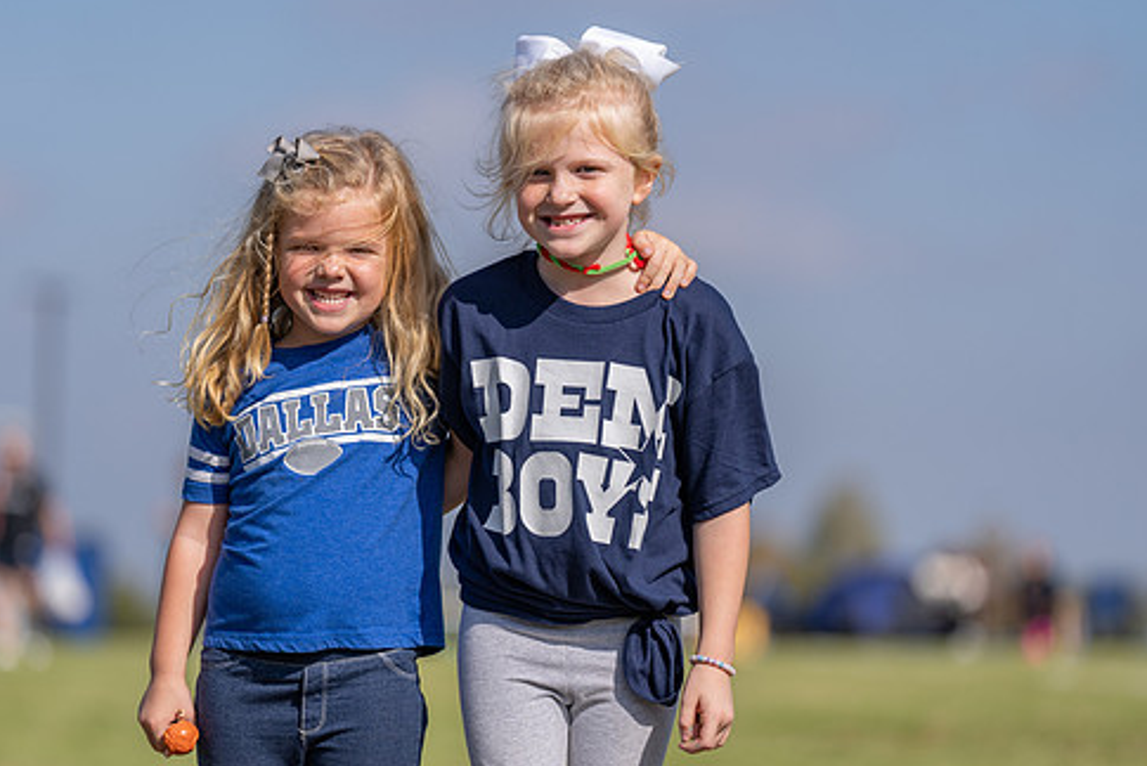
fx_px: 6057
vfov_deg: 7.2
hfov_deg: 10.8
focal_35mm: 190
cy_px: 429
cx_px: 497
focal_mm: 159
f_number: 2.8
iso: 100
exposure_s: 1/2500
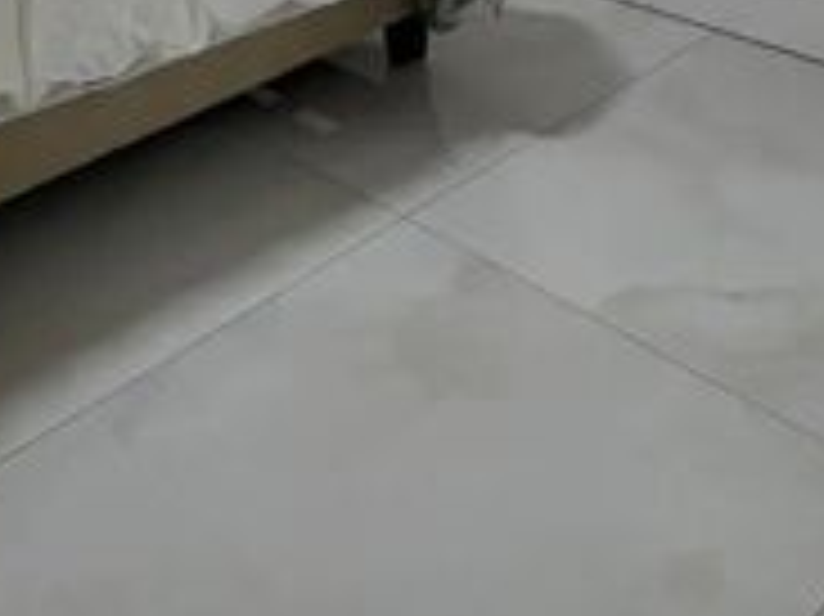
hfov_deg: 32.8
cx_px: -140
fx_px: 1166
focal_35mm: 49
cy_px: -391
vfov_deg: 22.3
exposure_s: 1/105
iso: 320
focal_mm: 2.22
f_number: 2.2
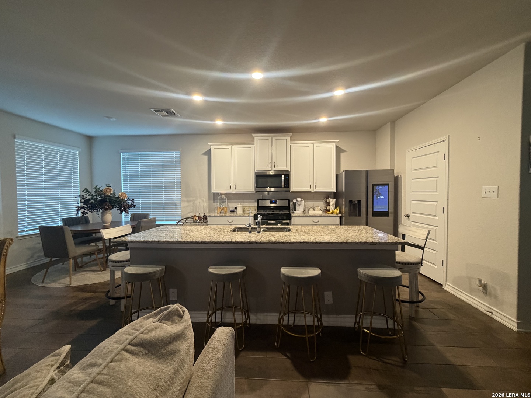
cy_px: 199
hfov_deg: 102.1
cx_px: 266
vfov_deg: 85.7
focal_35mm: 14
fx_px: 215
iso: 400
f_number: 2.2
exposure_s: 1/60
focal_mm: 2.22
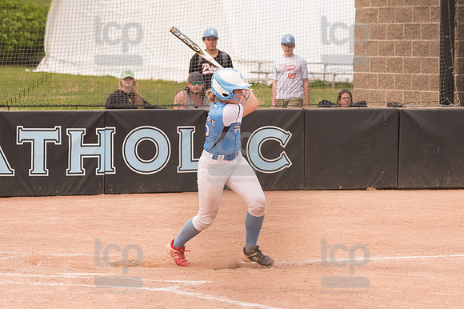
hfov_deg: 10.2
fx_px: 2602
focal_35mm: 202
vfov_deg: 6.8
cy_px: 154
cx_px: 232
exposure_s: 1/2000
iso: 1000
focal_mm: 135
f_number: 5.6
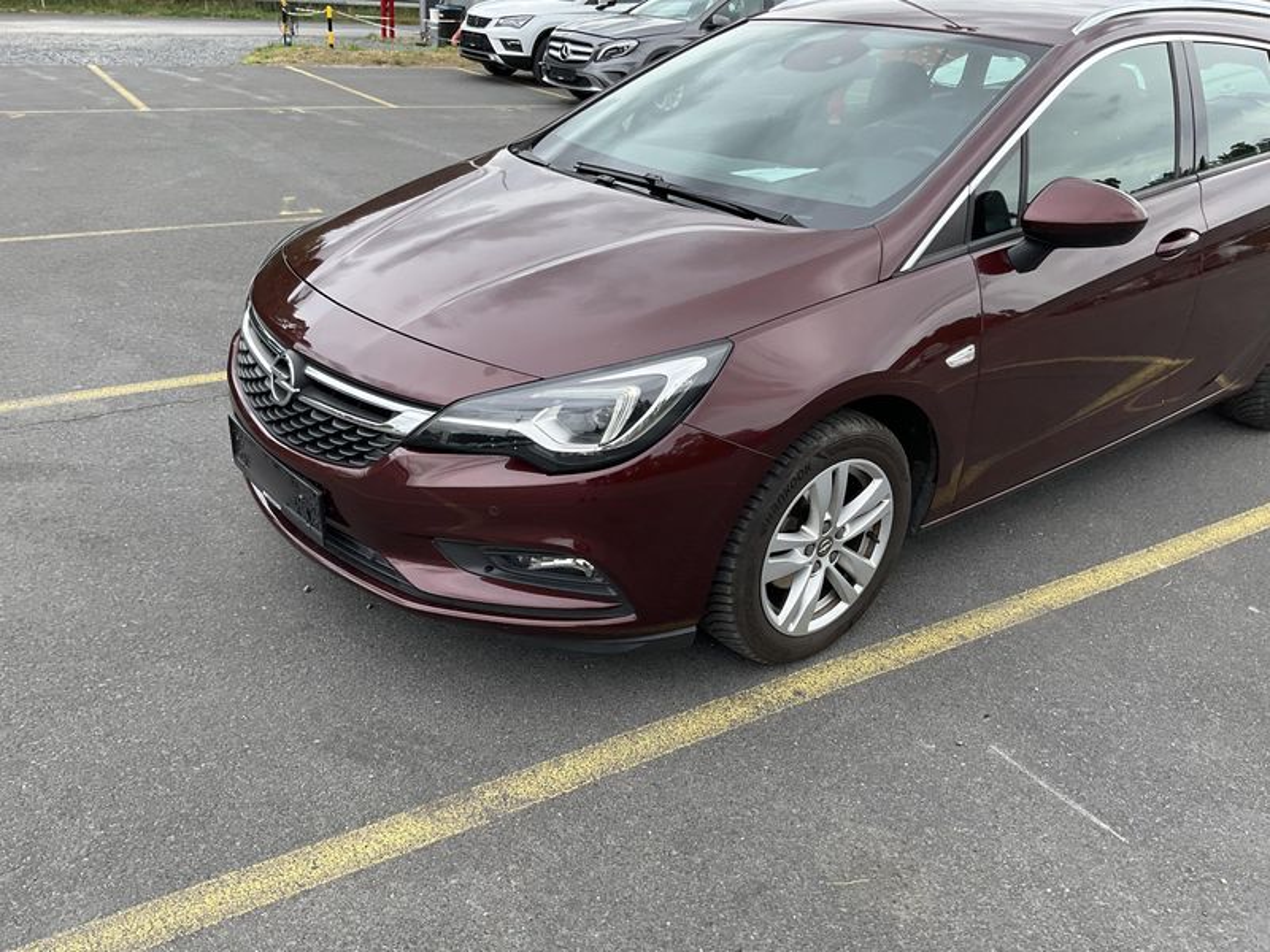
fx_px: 1064
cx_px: 635
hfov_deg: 61.7
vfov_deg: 48.2
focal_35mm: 29
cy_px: 476
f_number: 1.8
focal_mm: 3
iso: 25
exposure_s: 1/606
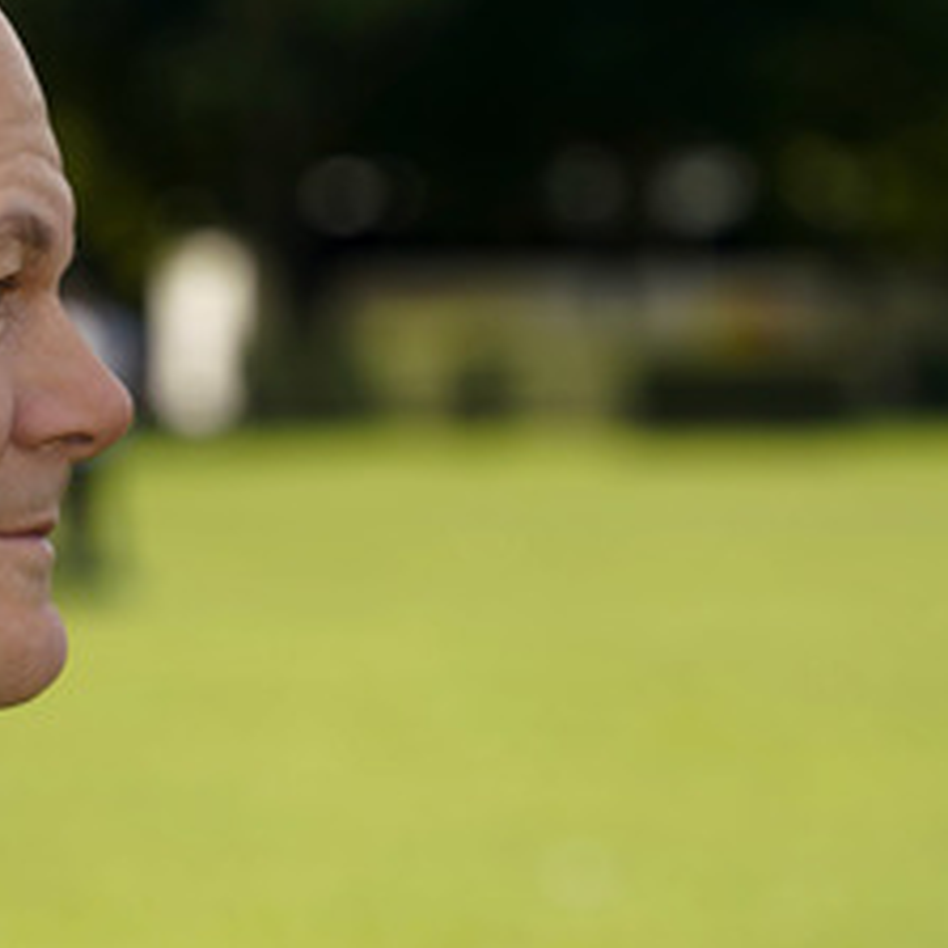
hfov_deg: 6.8
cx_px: 201
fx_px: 7932
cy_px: 415
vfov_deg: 6.8
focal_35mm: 256
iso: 100
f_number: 6.3
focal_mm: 150
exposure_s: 1/200
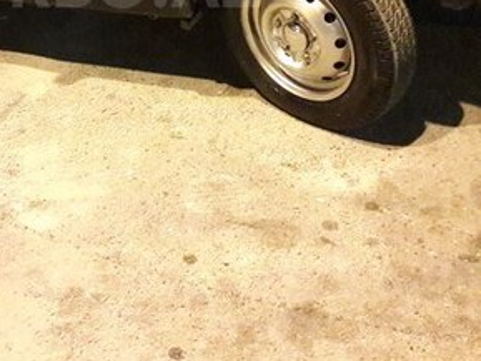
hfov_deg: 29.5
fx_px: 890
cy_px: -17
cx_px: 90
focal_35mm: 64
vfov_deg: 21.9
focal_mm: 3.7
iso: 640
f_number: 1.9
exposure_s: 1/17
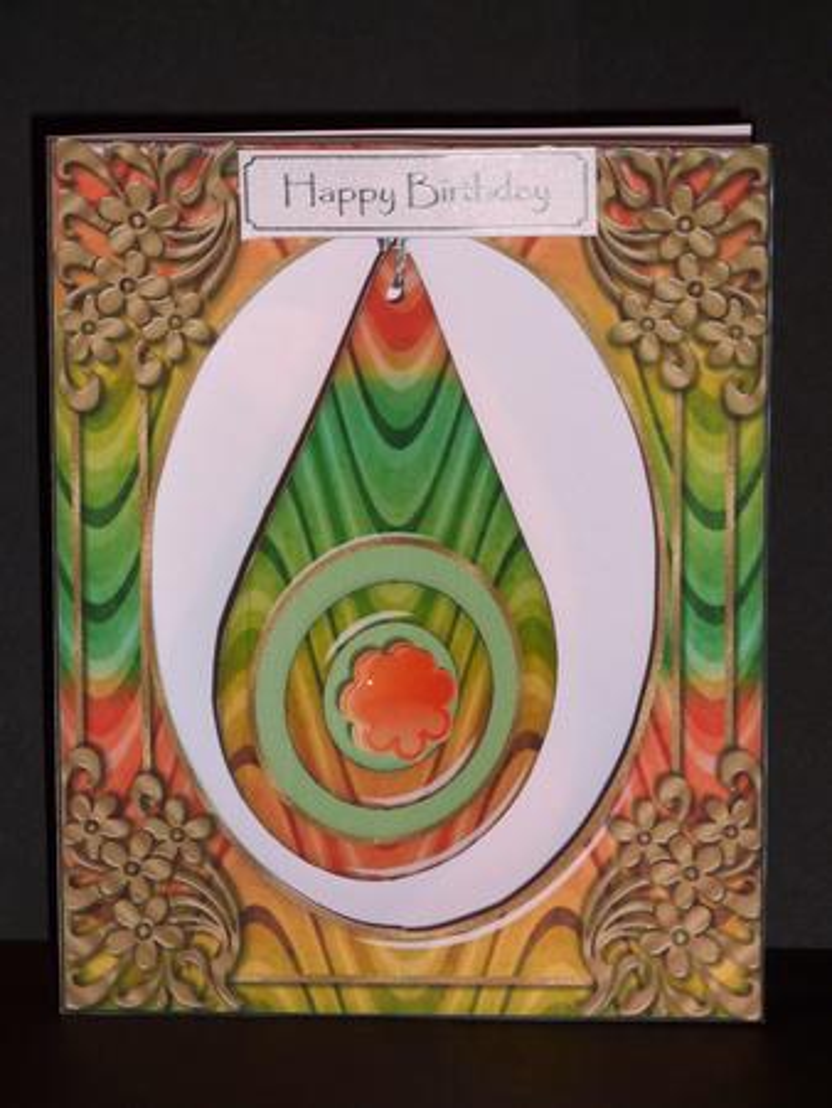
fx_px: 4706
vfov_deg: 13.4
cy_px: 554
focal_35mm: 147
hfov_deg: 10.1
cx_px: 416
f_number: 4.5
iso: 100
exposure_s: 1/40
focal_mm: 24.1
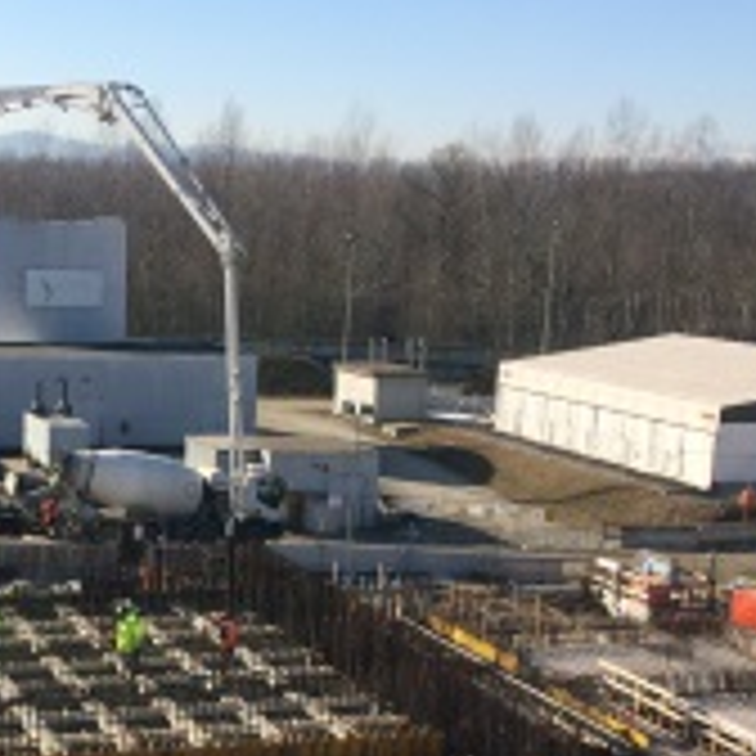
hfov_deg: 24.2
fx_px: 1730
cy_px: 610
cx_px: 130
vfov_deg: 24.3
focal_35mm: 70
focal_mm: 4.15
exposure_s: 1/2283
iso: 32
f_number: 2.2
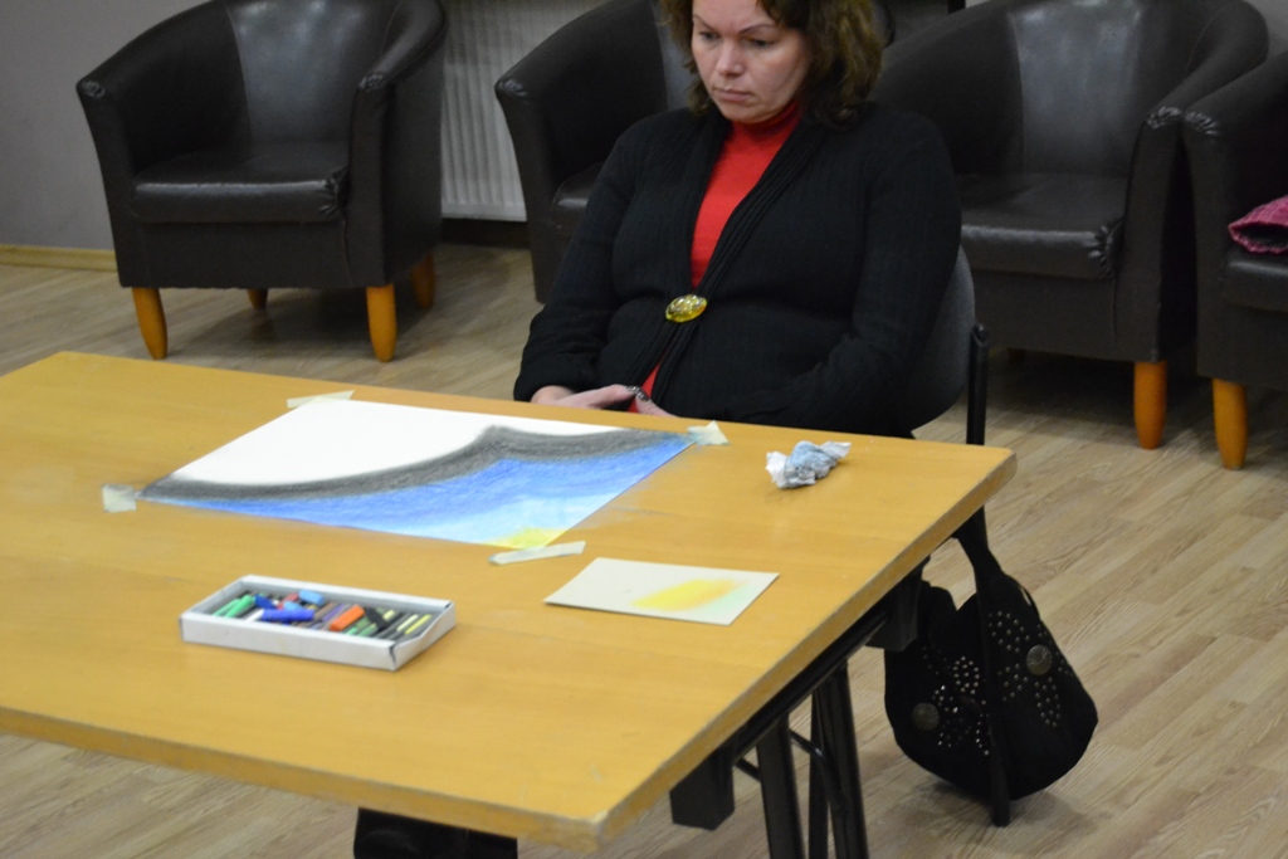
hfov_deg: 29.9
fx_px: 2415
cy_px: 430
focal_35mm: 68
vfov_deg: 20.2
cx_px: 644
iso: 3200
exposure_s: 1/25
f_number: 5.3
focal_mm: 45
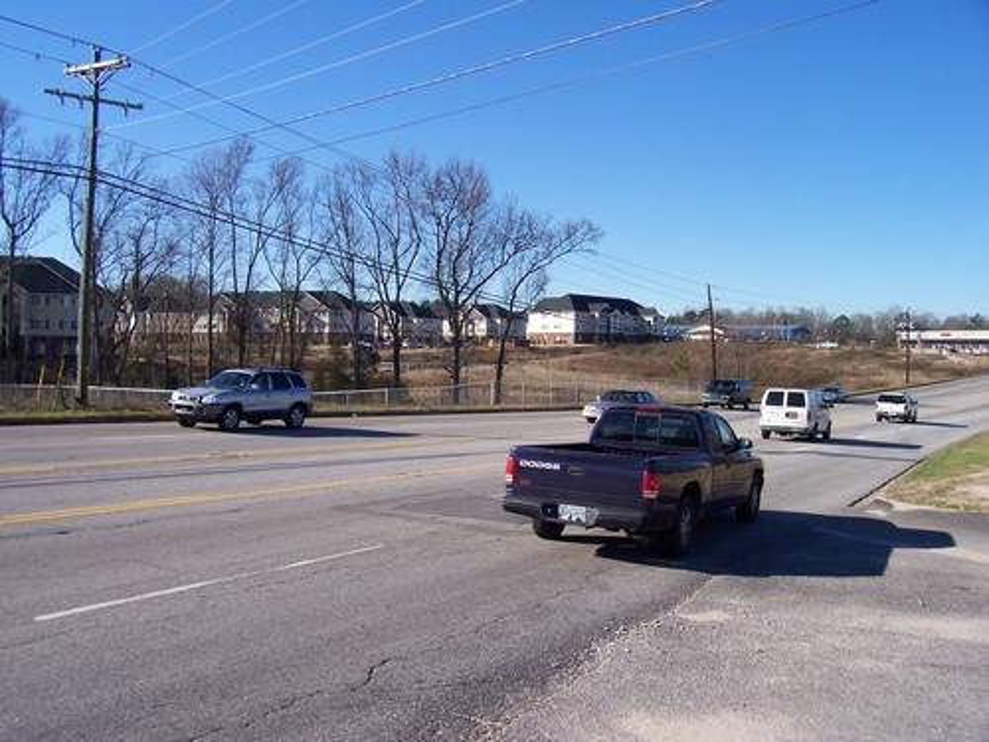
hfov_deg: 54.0
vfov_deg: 41.8
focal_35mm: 34
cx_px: 494
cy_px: 371
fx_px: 971
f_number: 5.6
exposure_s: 1/350
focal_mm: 5.6
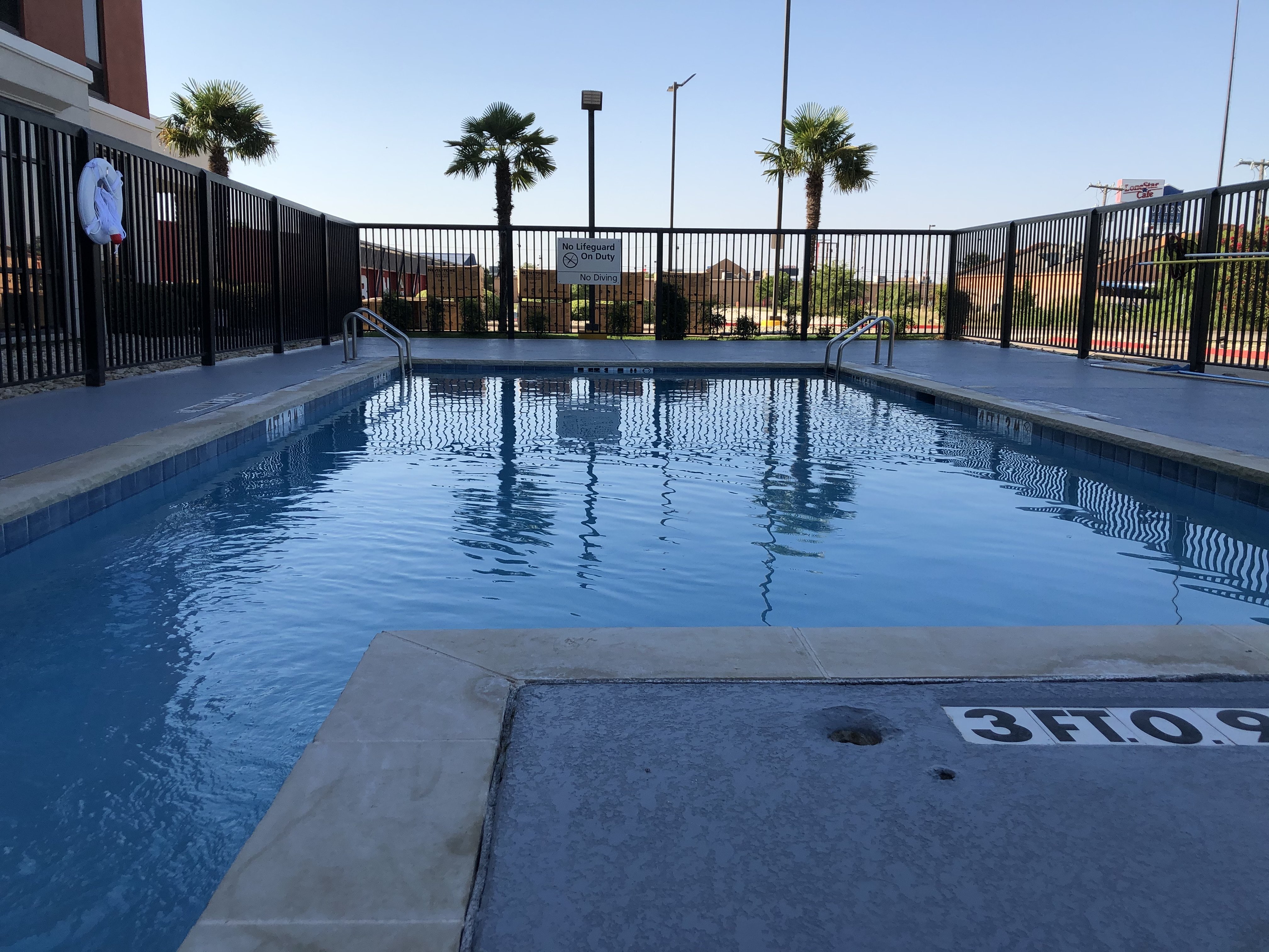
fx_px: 1026
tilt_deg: -10.6
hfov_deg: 63.4
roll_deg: +0.3
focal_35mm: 28
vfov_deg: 49.7
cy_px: 476
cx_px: 634
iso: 20
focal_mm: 3.99
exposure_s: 1/1200
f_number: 1.8
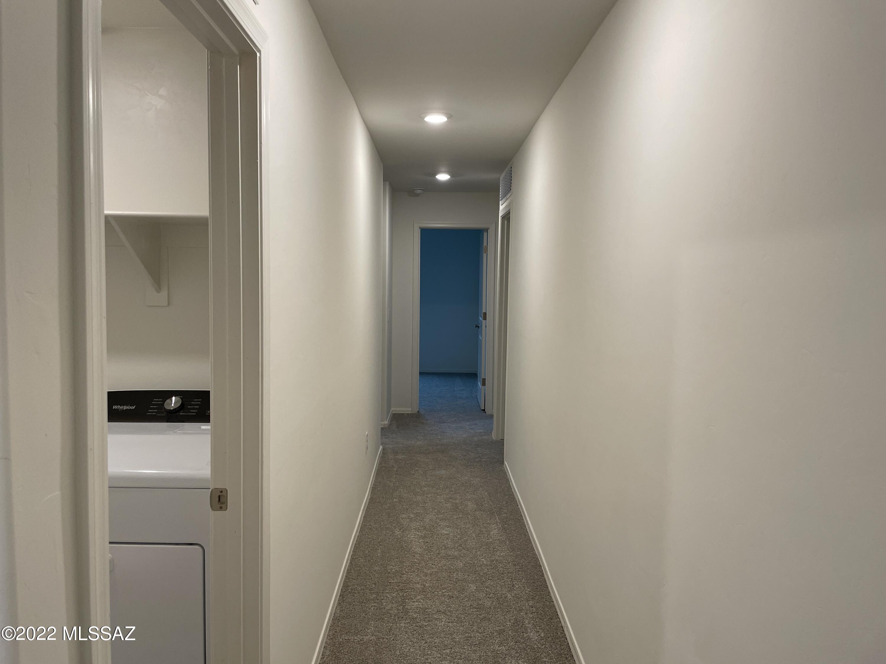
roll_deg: -0.2
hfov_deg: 67.3
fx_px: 665
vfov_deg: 53.1
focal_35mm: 26
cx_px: 443
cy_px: 332
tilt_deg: -2.7
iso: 100
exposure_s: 1/120
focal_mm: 4.2
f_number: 1.6
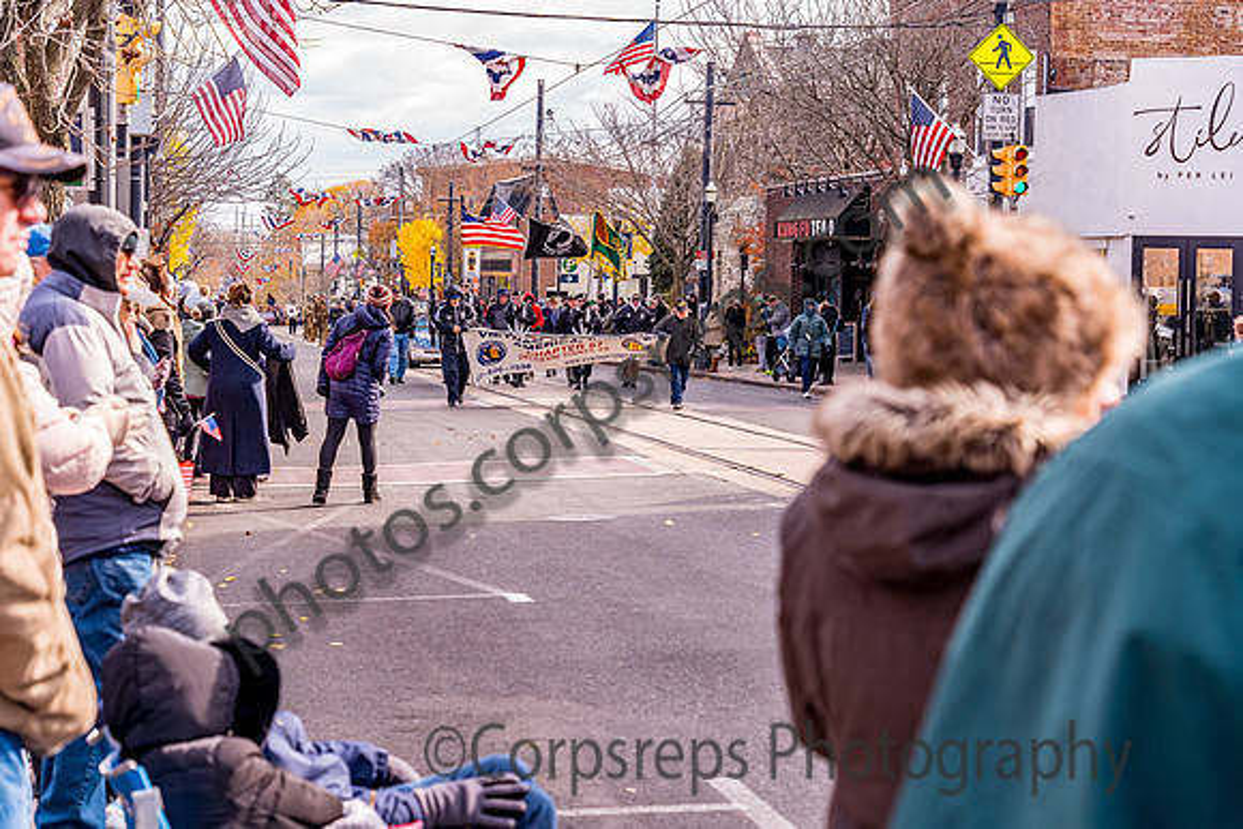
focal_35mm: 79
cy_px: 414
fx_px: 2728
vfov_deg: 17.3
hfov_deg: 25.7
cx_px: 622
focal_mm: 79
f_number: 6.3
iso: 800
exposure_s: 1/640
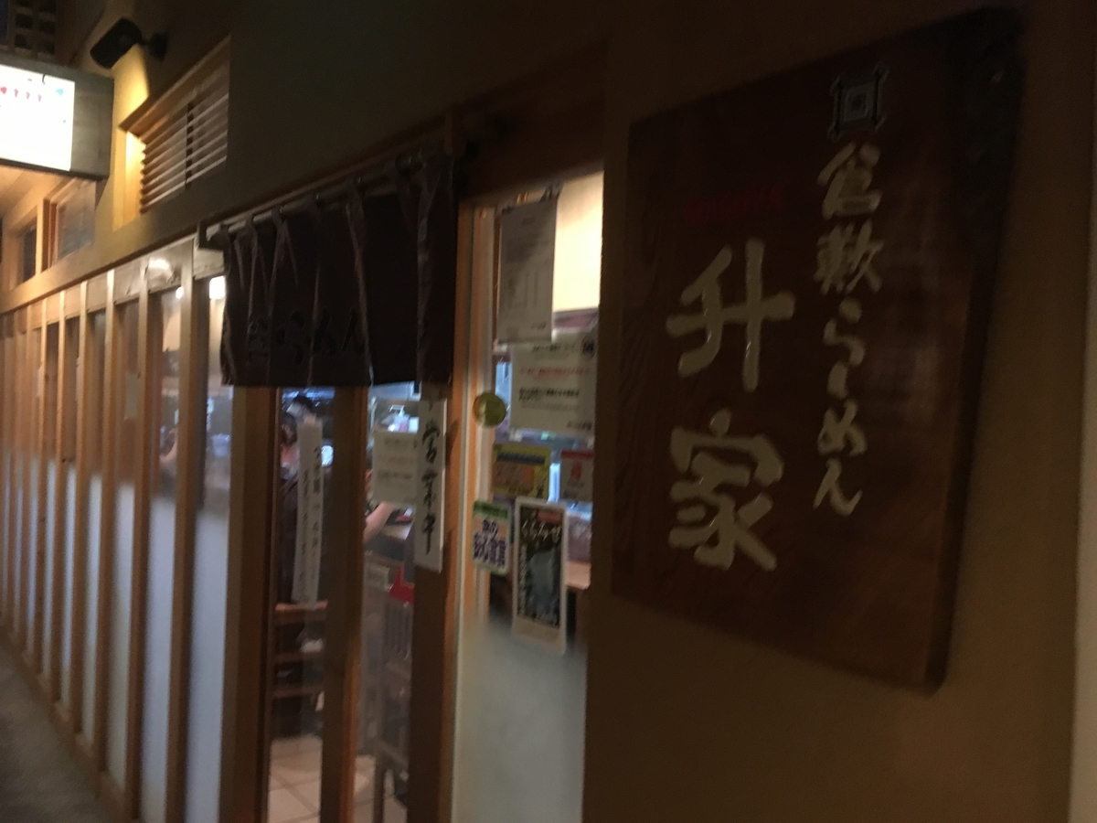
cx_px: 548
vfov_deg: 48.2
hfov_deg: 61.7
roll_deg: -1.8
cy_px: 412
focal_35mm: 29
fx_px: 919
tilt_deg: +2.2
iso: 400
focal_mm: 4.15
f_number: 2.2
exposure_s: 1/15
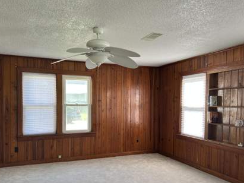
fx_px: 197
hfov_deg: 63.2
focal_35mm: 28
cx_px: 105
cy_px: 106
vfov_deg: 49.5
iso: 100
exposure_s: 1/121
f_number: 1.78
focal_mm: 6.86
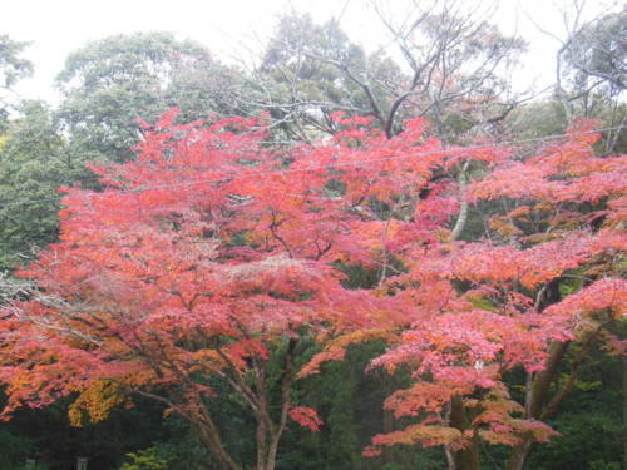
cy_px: 235
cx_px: 314
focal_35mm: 43
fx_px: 779
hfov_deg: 43.9
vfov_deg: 33.6
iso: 400
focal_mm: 7.7
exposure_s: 1/80
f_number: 3.8
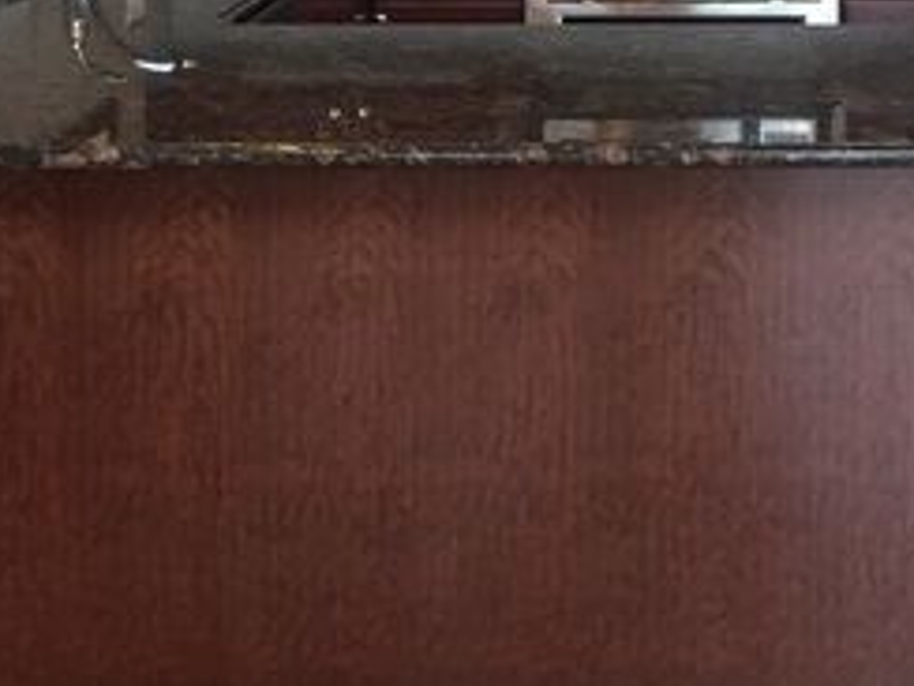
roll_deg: -1.9
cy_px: -135
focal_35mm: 76
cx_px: 757
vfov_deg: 18.4
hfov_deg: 25.1
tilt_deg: -4.0
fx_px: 2007
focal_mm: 4.15
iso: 50
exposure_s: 1/30
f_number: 2.2
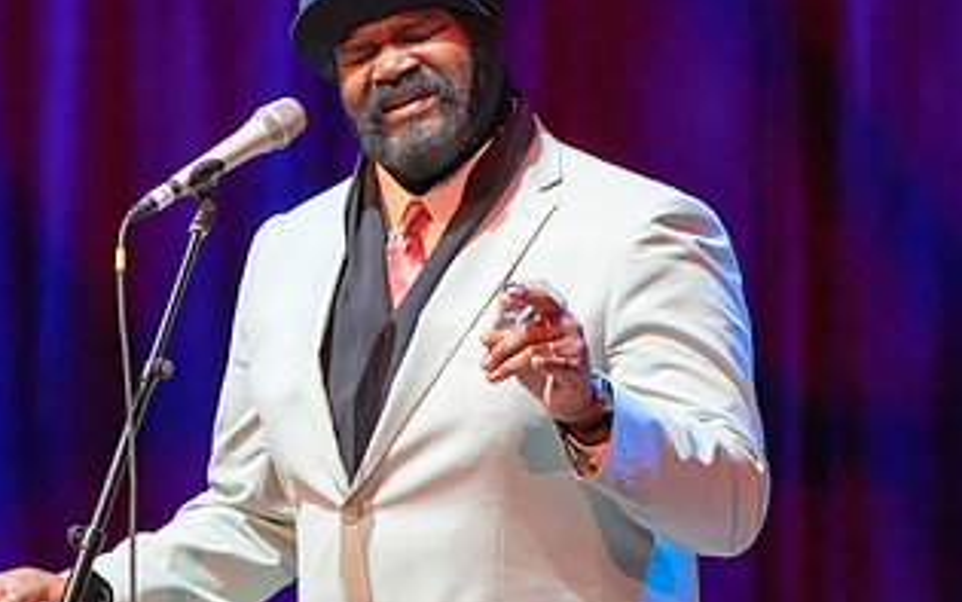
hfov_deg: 3.1
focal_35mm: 677
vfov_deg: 1.9
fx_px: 17752
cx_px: 241
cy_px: 423
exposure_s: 1/320
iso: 5000
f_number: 5.6
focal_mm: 361
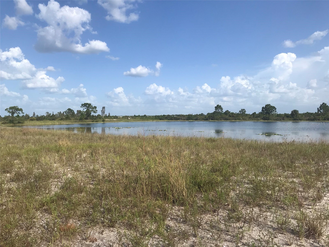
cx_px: 164
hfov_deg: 63.4
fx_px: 266
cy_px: 124
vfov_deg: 49.7
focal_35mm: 28
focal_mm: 3.99
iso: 20
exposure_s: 1/3300
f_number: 1.8
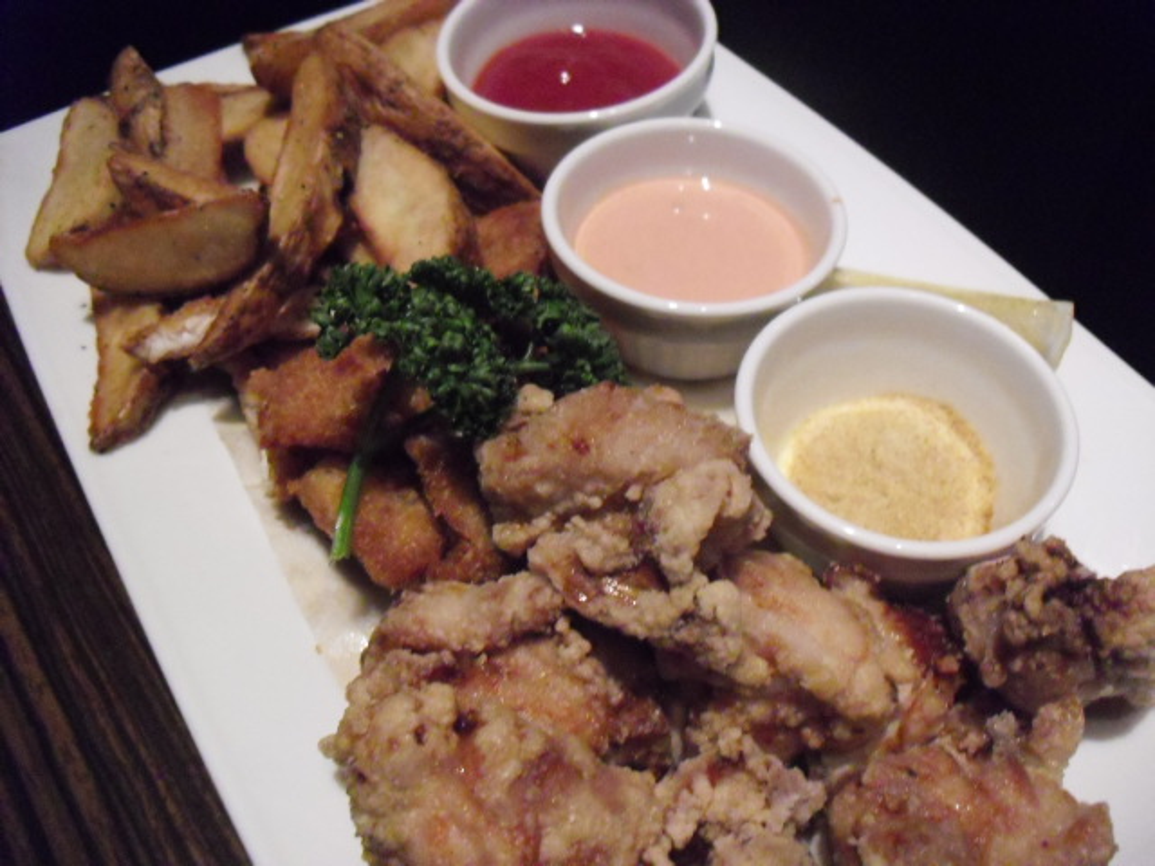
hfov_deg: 51.4
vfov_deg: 39.7
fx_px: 1201
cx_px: 578
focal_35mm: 36
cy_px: 433
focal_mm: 6.3
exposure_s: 1/50
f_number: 3.1
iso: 800
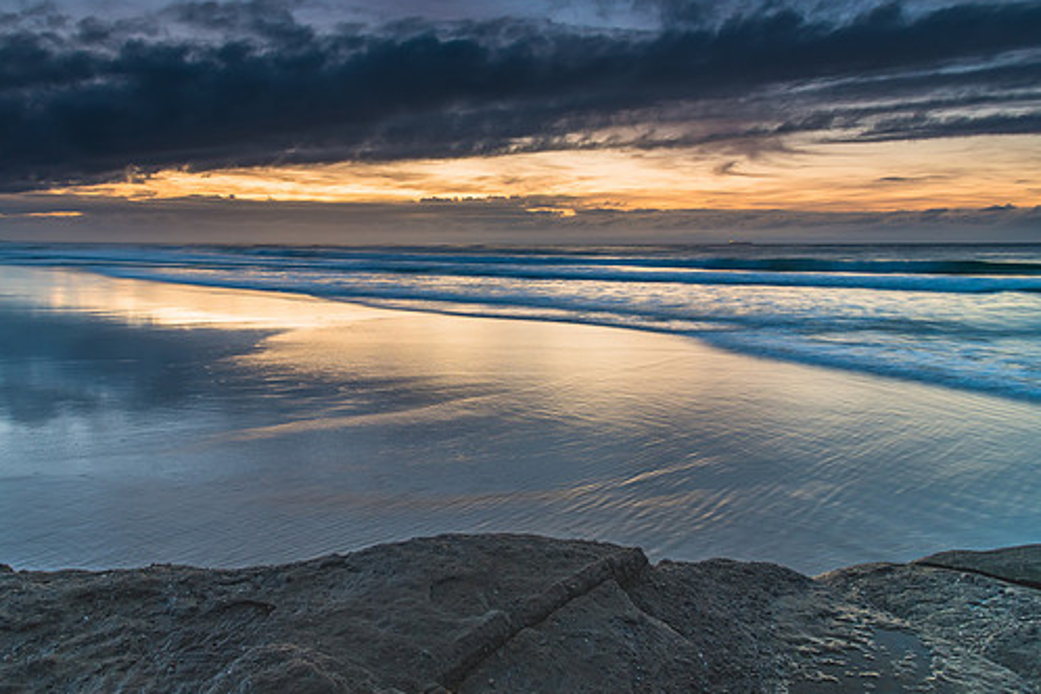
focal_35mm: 28
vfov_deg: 46.3
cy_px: 313
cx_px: 449
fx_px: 810
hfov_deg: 65.2
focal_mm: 24
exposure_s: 1.3
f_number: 7.1
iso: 400
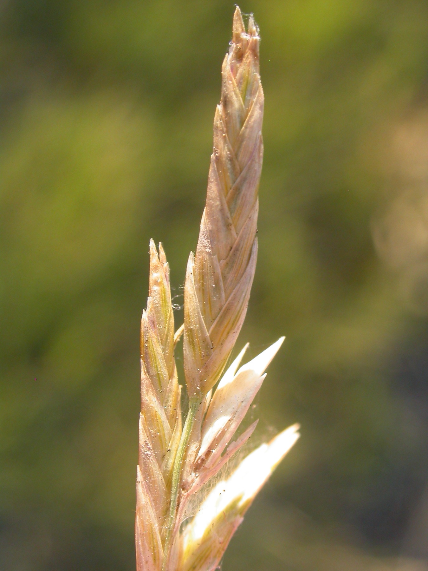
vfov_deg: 25.0
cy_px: 286
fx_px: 1286
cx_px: 214
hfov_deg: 18.9
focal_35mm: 78
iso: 100
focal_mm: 16.2
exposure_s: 1/103
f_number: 6.3
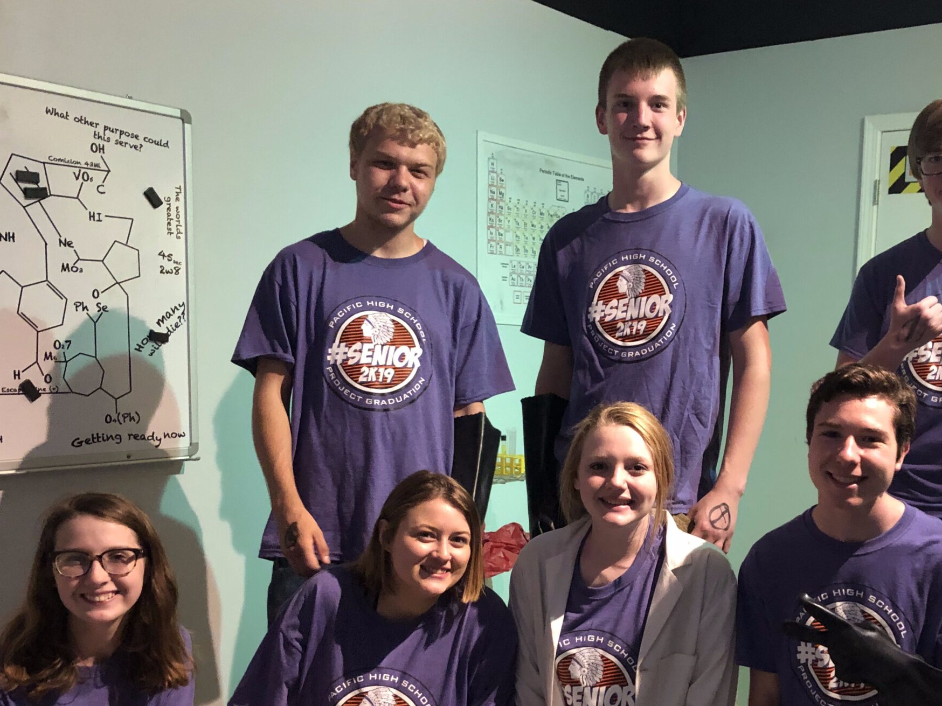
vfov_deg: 34.6
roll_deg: -1.5
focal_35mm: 41
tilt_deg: -8.9
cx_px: 609
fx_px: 1116
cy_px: 499
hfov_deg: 45.2
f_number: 1.8
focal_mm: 4
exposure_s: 1/5
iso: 80
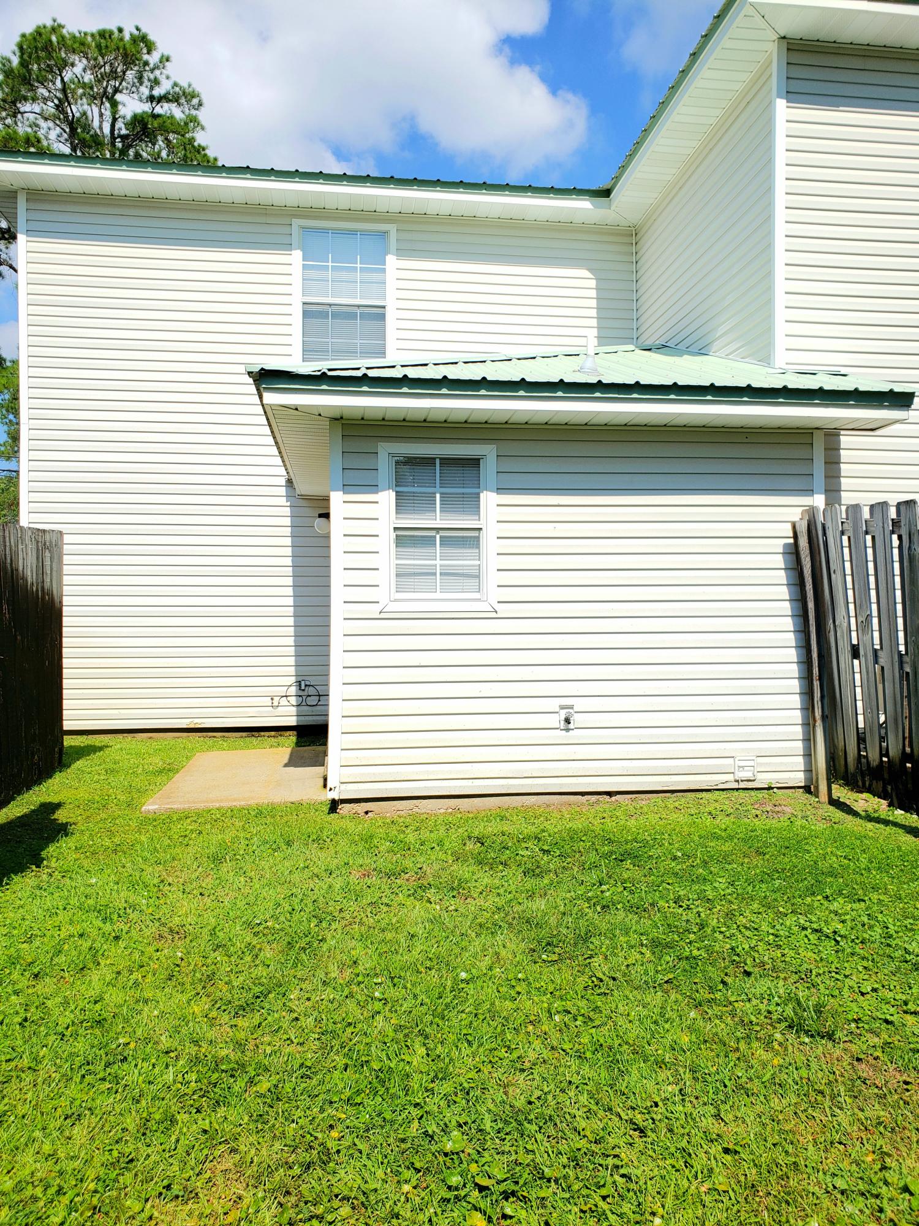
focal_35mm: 26
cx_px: 460
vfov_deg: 67.3
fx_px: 920
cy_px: 613
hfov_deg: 53.1
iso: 50
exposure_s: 1/1493
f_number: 2.4
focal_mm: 4.3
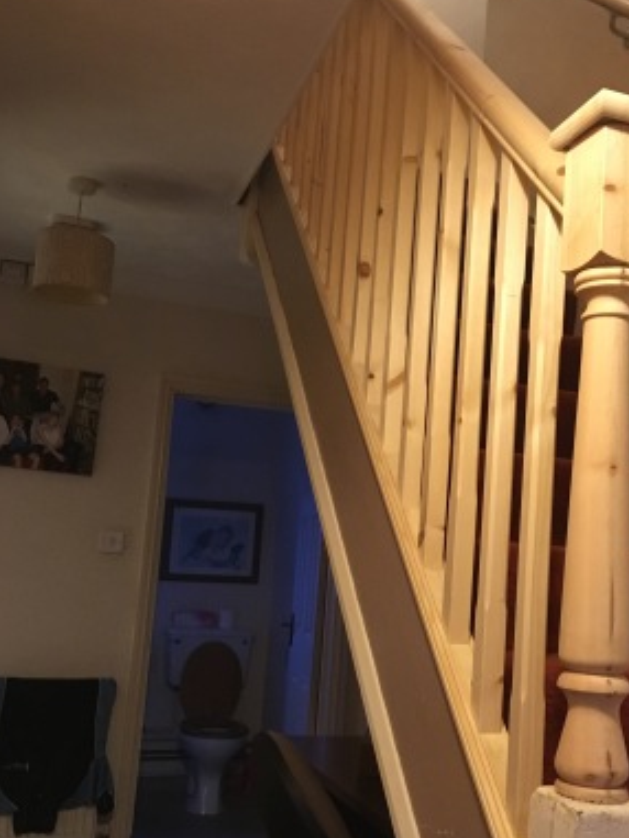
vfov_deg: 47.8
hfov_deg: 36.6
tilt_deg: +4.2
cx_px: 398
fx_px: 944
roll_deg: -3.2
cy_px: 460
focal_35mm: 39
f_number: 2.2
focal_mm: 4.15
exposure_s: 1/17
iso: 250
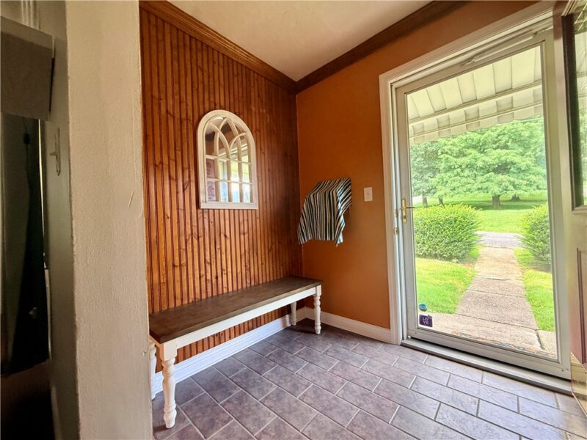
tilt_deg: +1.3
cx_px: 294
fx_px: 237
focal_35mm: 14
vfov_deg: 85.7
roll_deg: +1.6
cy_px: 220
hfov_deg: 102.1
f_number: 2.2
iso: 250
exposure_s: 1/99
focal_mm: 2.22
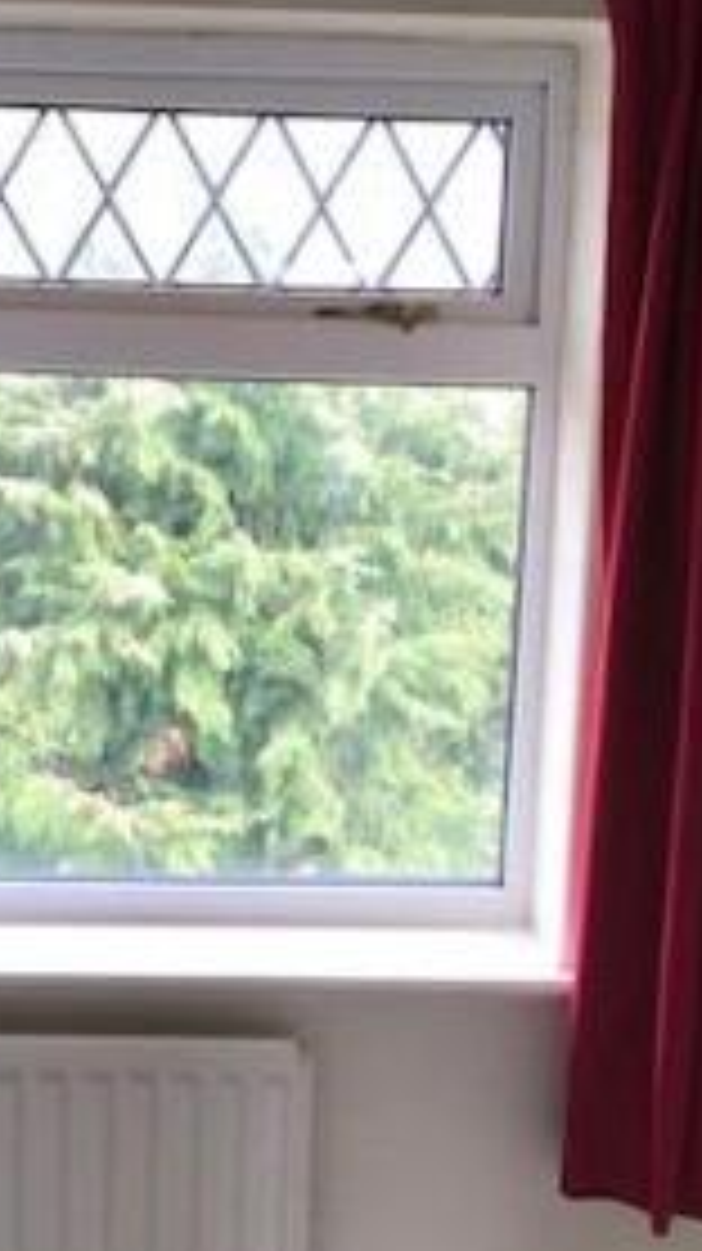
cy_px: 862
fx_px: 2122
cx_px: 304
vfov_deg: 32.5
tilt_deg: -14.3
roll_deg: -0.8
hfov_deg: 18.8
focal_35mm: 64
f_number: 1.8
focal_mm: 3.99
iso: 40
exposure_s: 1/100
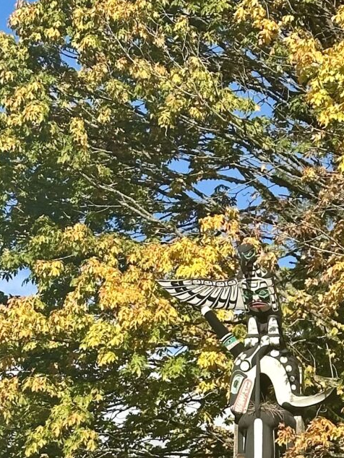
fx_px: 2052
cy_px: 487
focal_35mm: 155
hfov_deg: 9.5
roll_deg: -0.5
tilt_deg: +13.9
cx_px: 379
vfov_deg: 12.5
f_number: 1.78
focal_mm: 6.86
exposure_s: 1/3367
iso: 64
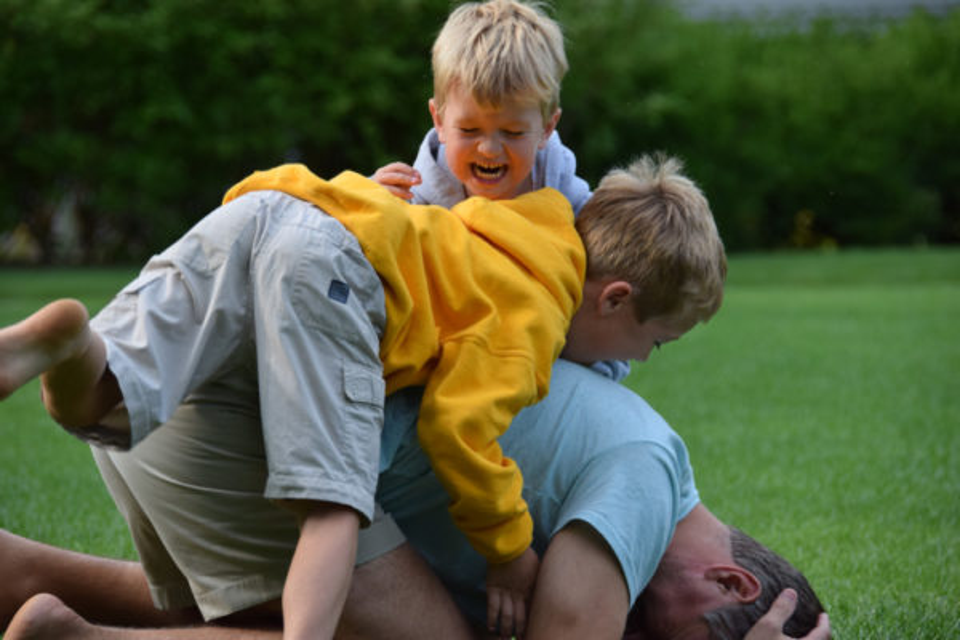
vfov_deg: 5.6
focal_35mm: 248
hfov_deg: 8.3
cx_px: 480
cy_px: 320
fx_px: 6599
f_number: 5.6
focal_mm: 165
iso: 360
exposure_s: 1/500
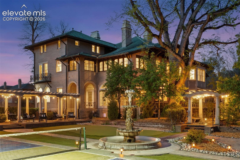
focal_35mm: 35
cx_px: 120
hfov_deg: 54.4
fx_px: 233
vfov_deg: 37.9
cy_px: 80
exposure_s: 5
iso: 800
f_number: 8
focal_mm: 35
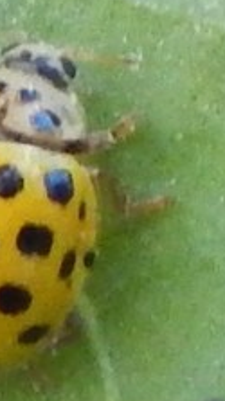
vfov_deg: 4.0
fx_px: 5806
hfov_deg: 2.2
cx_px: -4
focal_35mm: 546
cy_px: 147
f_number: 4.8
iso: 400
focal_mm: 23.4
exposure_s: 1/80
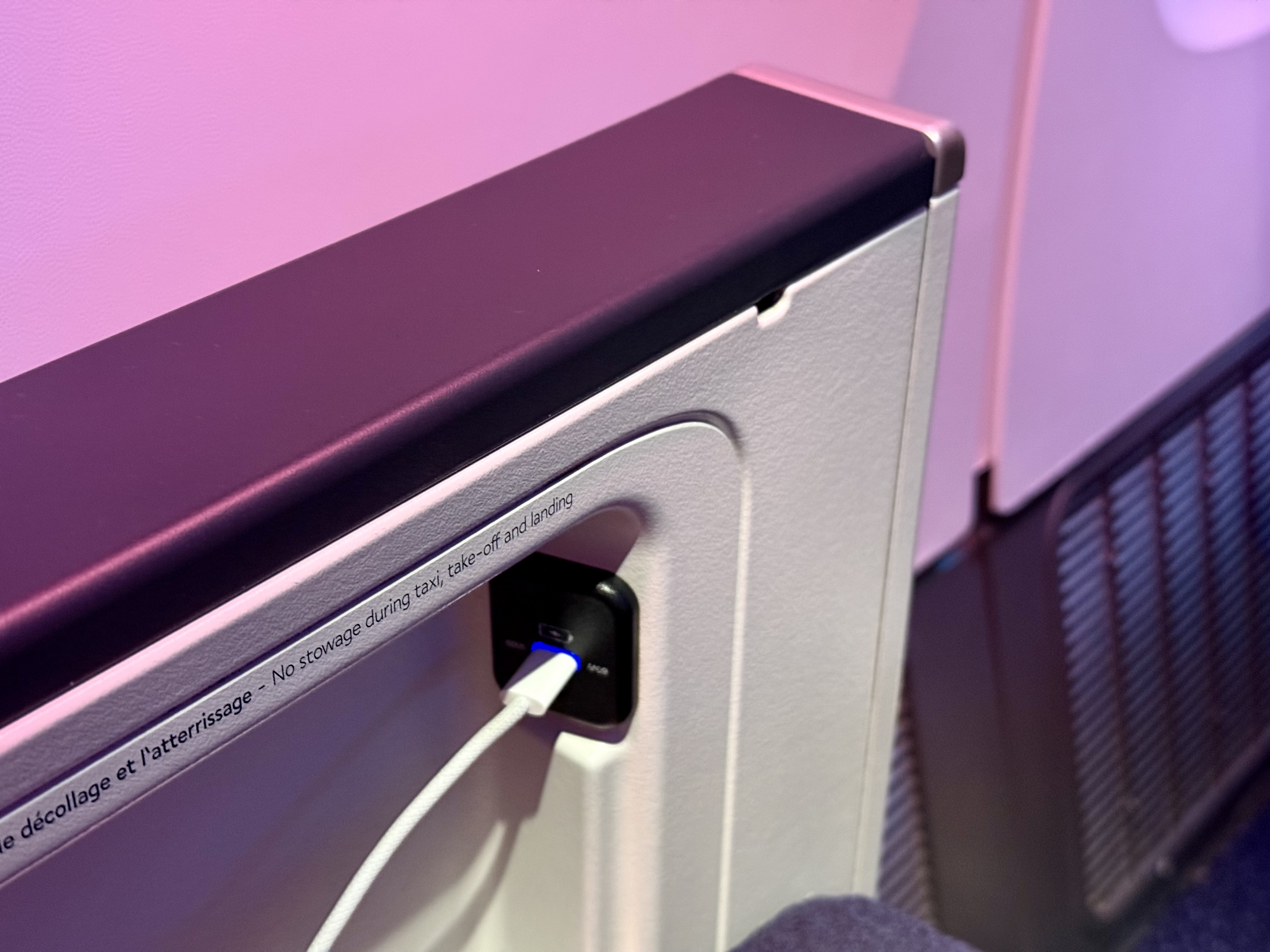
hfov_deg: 39.7
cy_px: 476
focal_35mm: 48
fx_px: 1761
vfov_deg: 30.3
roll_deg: -2.7
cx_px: 635
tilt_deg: -30.8
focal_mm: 6.76
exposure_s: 1/29
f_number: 1.78
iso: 640
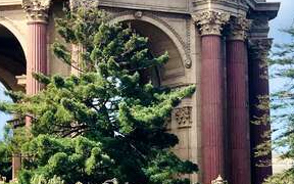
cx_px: 38
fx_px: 1226
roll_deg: +0.1
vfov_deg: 8.6
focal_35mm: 153
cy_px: 31
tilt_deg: +10.4
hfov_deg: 13.6
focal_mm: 6
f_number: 2.4
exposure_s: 1/867
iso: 16
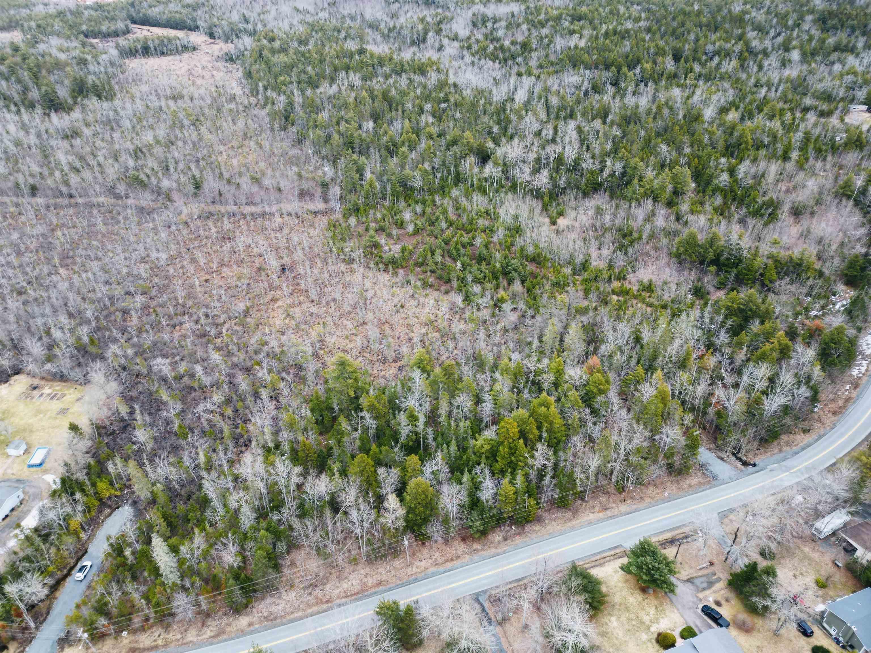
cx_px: 436
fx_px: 604
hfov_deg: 71.6
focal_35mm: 24
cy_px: 326
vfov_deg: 56.8
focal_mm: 6.72
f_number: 1.7
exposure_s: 1/400
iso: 100
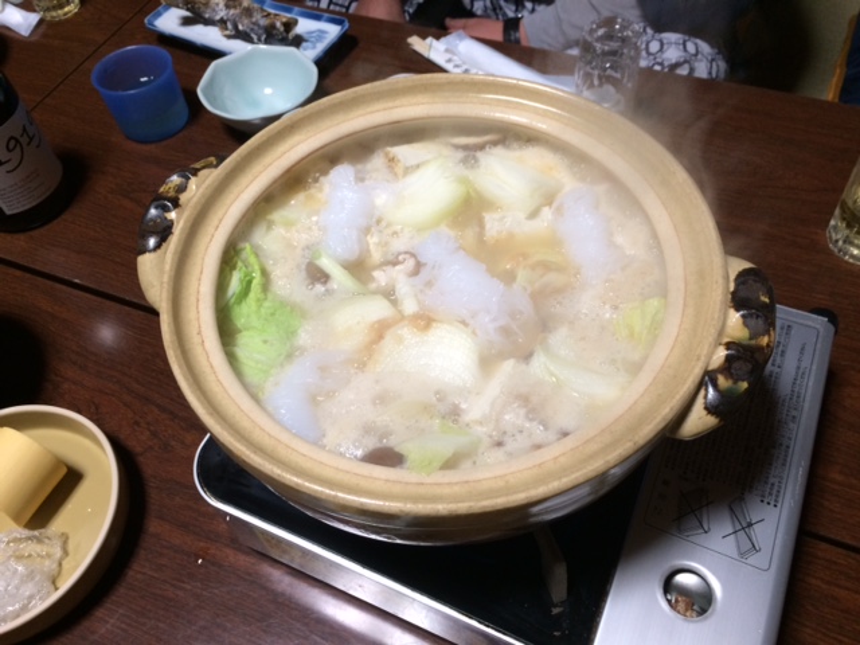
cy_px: 322
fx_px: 720
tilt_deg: -54.8
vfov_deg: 48.2
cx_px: 430
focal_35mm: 29
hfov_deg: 61.7
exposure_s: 1/30
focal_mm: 4.15
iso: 80
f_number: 2.2
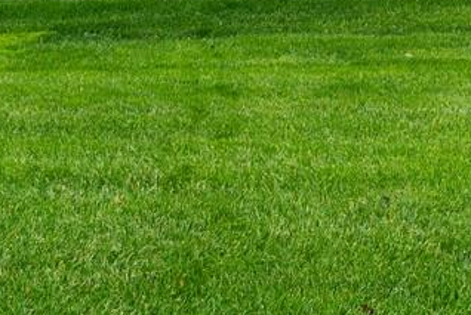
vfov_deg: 13.9
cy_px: -297
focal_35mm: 85
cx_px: 392
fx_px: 1114
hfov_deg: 23.4
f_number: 9
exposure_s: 1/250
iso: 320
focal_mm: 18
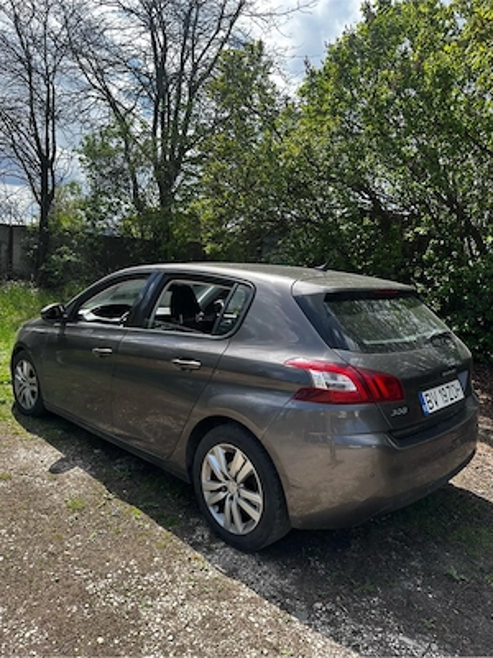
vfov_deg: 71.6
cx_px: 246
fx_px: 456
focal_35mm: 24
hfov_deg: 56.8
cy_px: 329
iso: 80
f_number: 1.78
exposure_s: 1/2070
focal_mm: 6.86
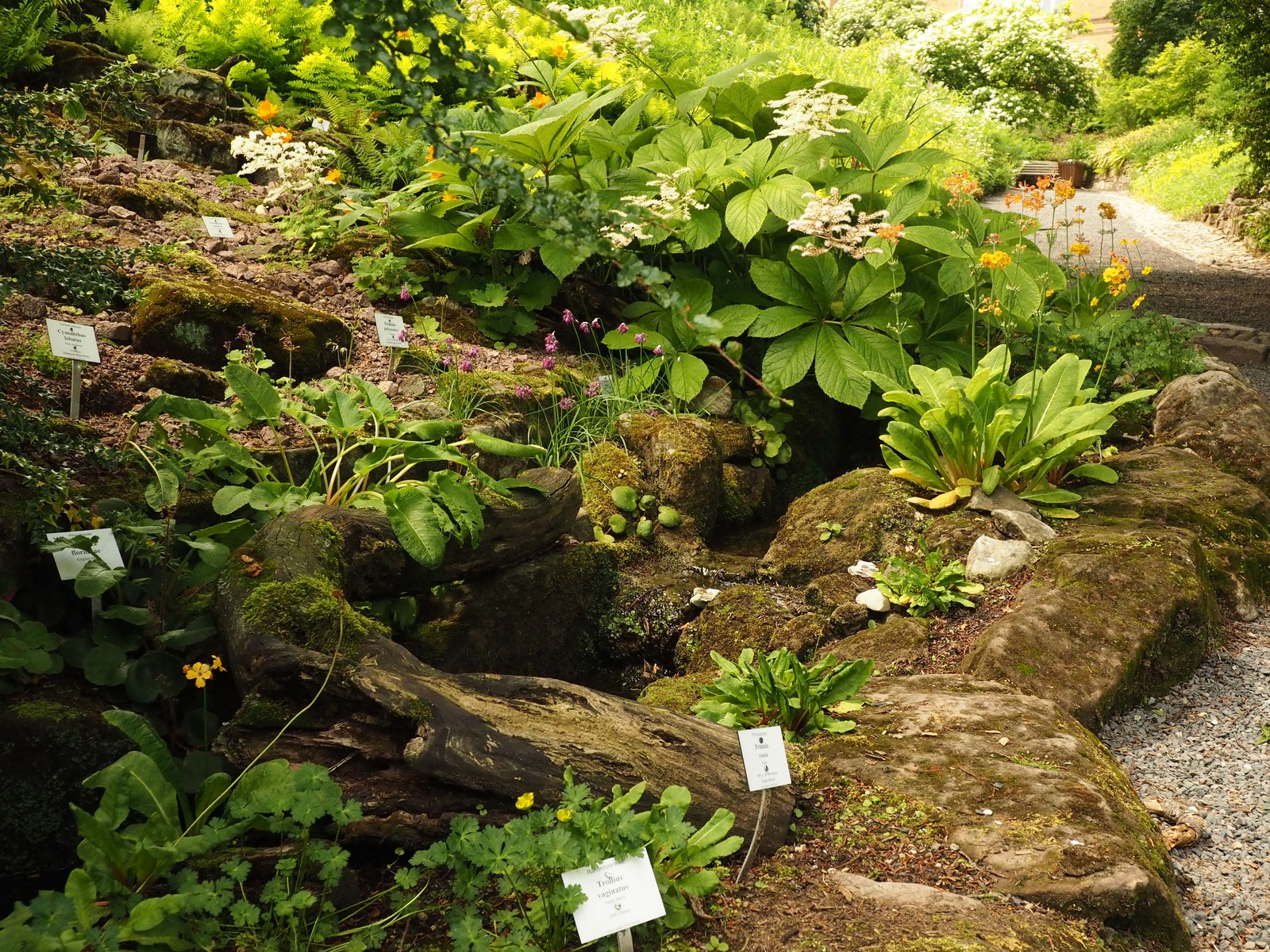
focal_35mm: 38
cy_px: 476
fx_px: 1394
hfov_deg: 49.0
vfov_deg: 37.7
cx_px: 635
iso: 2000
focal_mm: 19
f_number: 8
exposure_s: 1/250
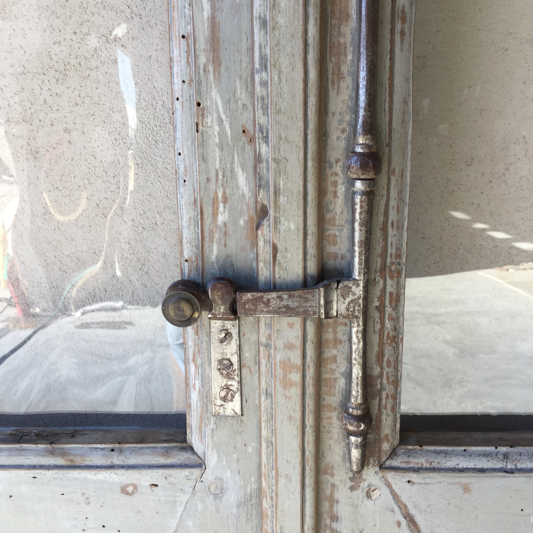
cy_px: 290
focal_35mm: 37
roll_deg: -1.3
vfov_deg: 44.9
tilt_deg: -19.7
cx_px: 266
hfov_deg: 44.9
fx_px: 645
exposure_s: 1/145
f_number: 2.4
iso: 25
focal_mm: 3.3
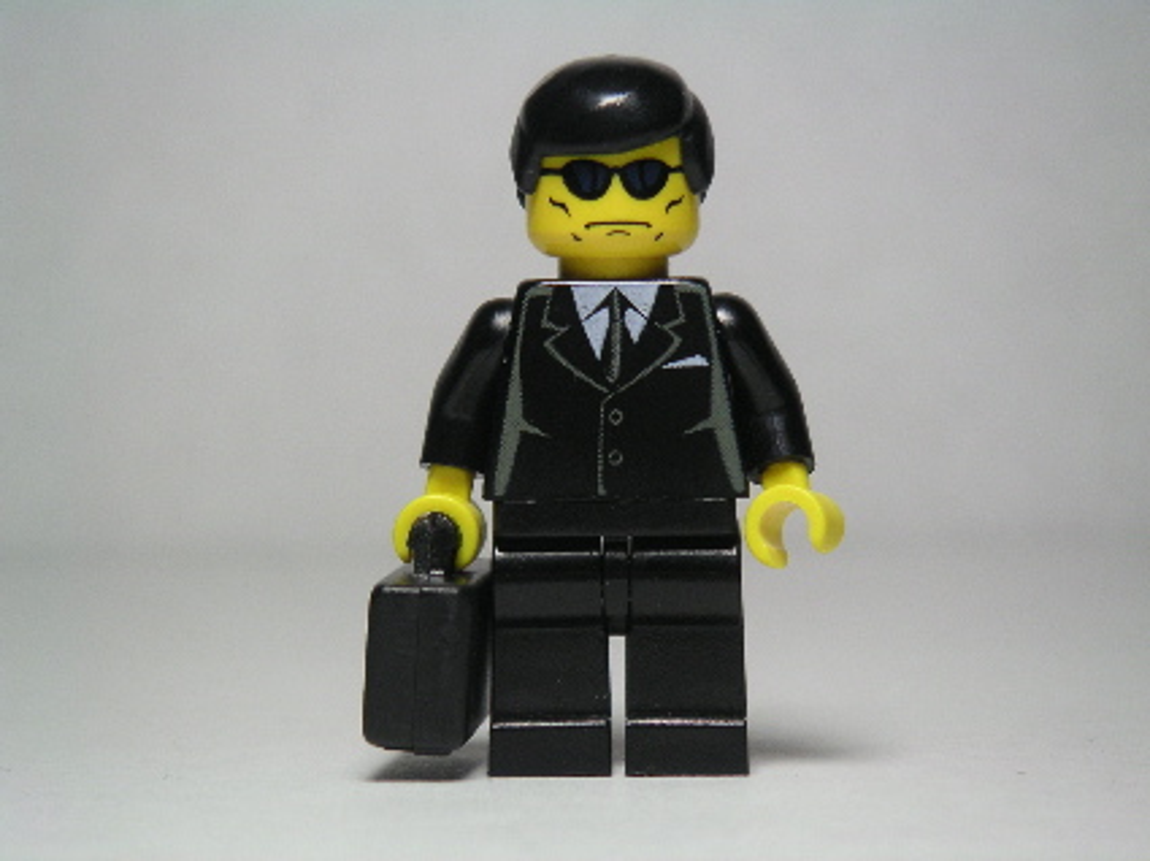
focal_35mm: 111
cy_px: 430
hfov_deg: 17.7
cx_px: 575
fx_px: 3684
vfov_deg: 13.3
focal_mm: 17.1
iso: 80
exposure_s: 1/111
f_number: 3.6
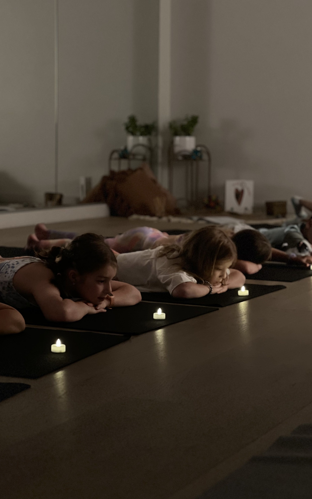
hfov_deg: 15.9
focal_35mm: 82
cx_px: 138
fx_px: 1116
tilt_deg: -4.6
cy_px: 251
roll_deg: +0.1
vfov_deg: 25.2
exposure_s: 1/14
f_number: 2.8
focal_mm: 9
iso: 640
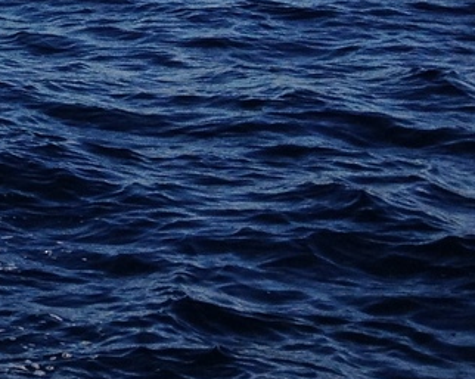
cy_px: -389
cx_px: -561
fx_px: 2388
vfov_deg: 8.6
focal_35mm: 170
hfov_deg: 10.2
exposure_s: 1/1151
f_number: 2.4
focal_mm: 4.28
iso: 64
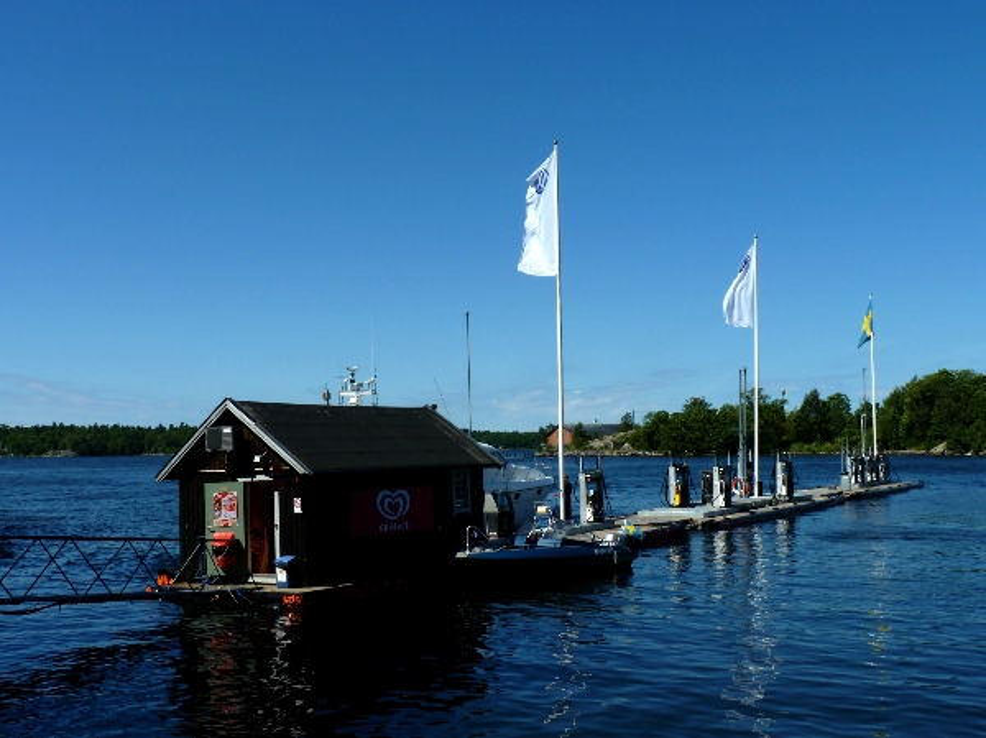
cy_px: 369
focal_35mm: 35
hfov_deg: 52.7
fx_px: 996
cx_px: 493
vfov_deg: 40.6
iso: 80
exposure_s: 1/500
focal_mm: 6.2
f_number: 6.3
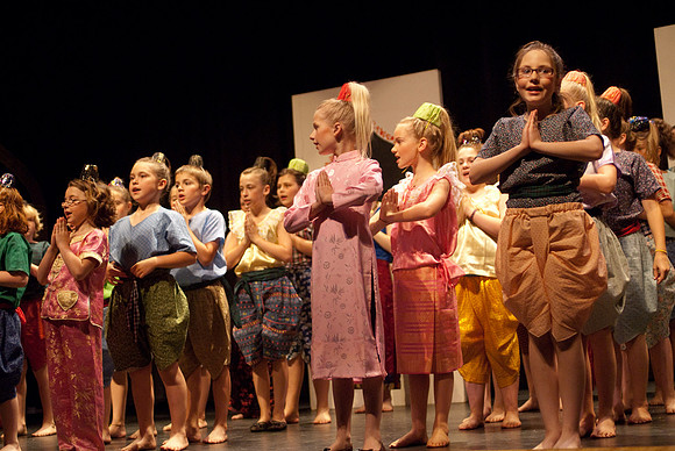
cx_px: 338
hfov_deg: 33.4
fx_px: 1126
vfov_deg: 22.7
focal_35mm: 60
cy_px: 226
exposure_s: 1/125
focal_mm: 40
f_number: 2.8
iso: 1000
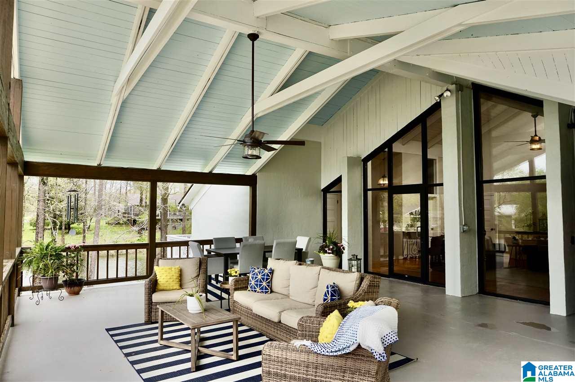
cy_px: 191
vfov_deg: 53.1
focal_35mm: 24
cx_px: 288
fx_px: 383
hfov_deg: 73.8
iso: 100
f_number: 7.1
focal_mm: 16
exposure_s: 1/80
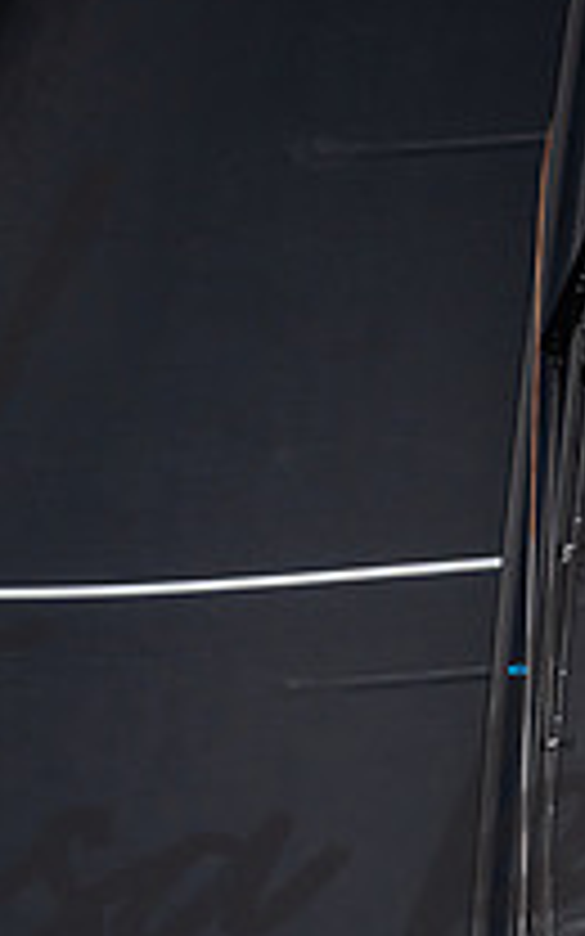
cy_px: 803
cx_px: 760
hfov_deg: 1.2
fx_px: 29004
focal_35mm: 1137
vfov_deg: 1.8
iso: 500
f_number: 8
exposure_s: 1/1600
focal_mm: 400
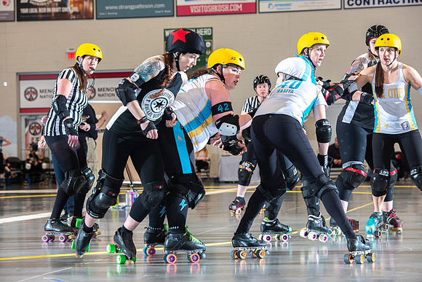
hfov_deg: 18.3
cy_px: 141
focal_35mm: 112
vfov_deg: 12.2
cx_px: 211
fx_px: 1313
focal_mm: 112
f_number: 5.6
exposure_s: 1/160
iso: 500
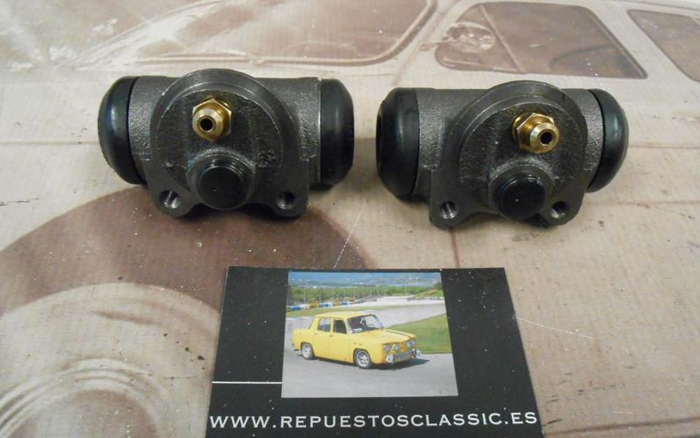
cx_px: 353
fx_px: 534
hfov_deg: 66.5
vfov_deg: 44.5
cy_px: 246
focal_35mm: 28
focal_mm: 4.6
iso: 800
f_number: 3.5
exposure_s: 1/25
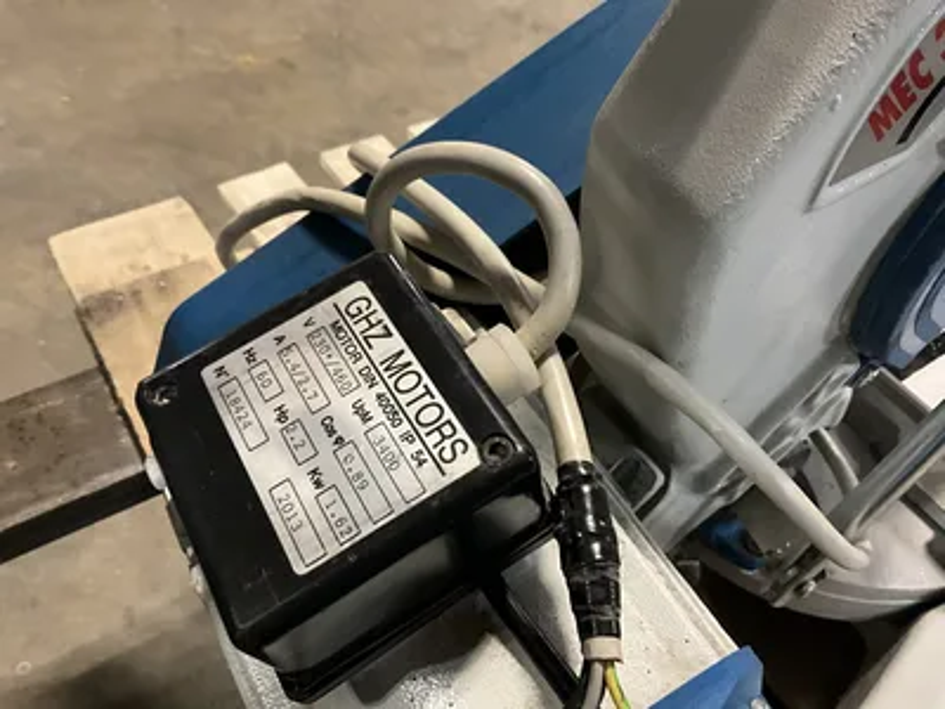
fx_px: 792
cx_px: 472
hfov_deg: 61.7
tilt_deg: -49.8
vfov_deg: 48.2
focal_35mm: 29
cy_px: 354
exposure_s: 1/30
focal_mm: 3
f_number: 1.8
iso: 320
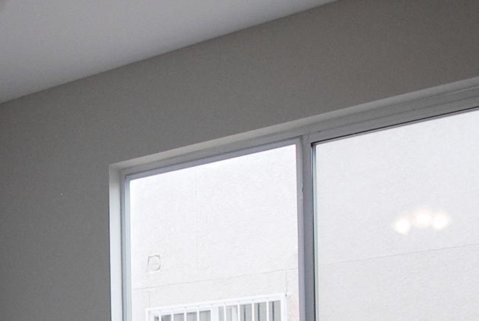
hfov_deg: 30.1
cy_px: 437
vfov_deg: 19.9
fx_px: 826
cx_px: -2
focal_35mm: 62
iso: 200
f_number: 6.3
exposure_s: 1/60
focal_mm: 10
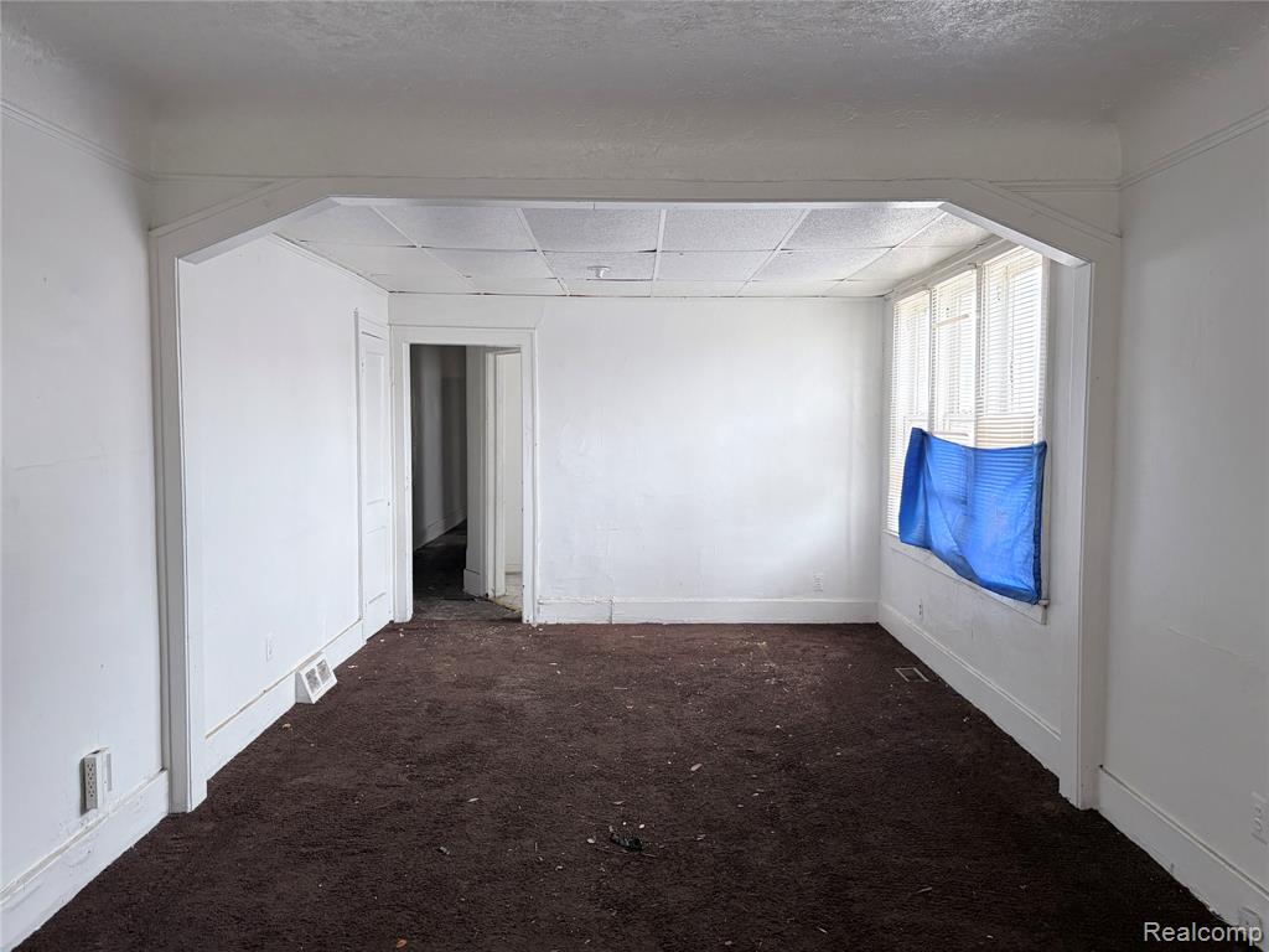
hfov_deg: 67.3
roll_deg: -0.2
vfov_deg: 53.1
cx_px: 634
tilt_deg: -2.0
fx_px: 953
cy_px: 476
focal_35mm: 26
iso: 125
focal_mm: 5.96
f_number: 1.6
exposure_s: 1/65
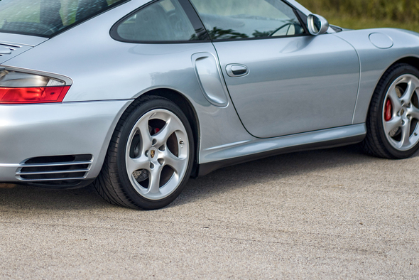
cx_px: 131
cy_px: 45
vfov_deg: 9.5
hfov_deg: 14.2
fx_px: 1677
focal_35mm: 144
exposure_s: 1/1250
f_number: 1.8
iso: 100
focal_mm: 85
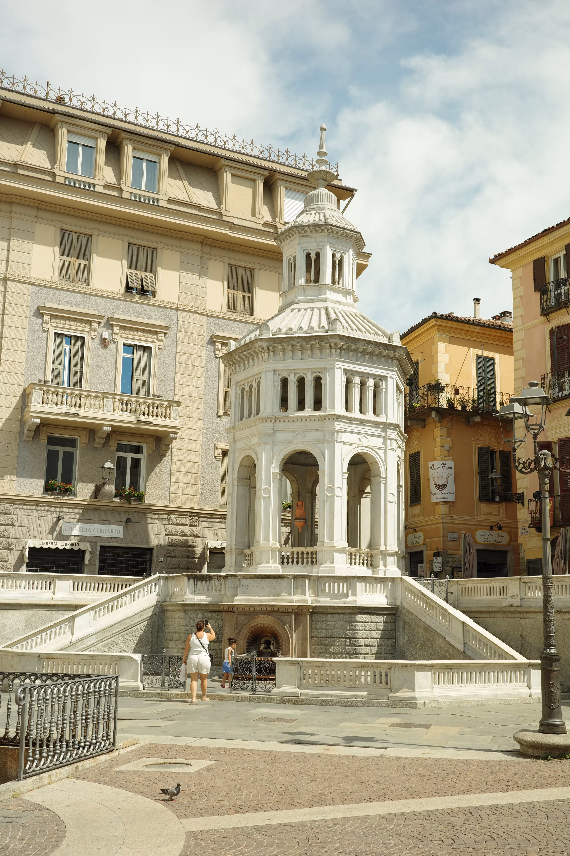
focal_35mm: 40
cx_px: 285
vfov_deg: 48.5
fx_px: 950
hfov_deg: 33.4
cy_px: 428
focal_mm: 26
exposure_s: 1/640
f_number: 5.6
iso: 200
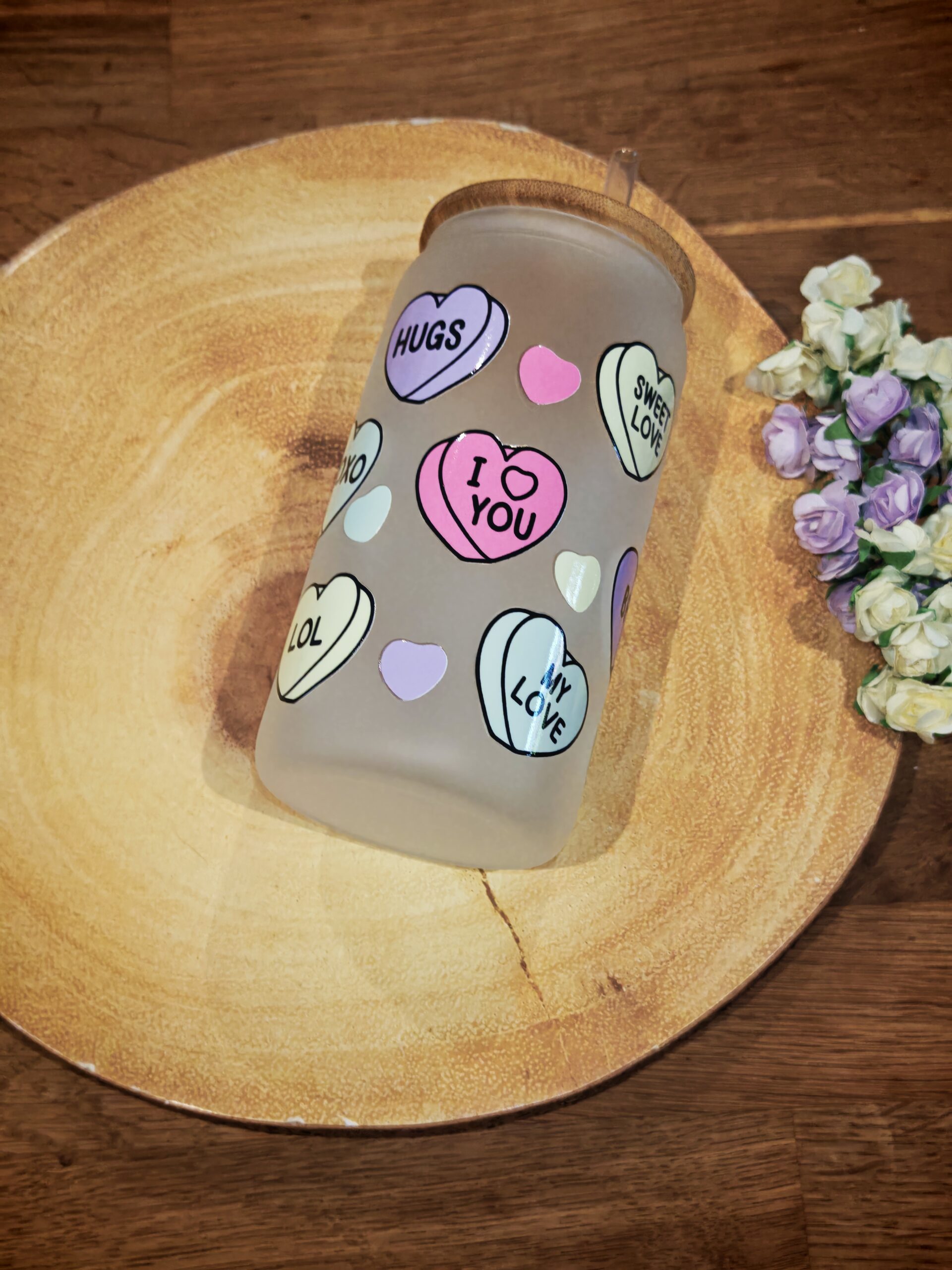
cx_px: 476
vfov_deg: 39.7
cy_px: 635
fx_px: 1760
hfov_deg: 30.3
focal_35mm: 48
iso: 200
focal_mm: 6.83
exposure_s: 1/100
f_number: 2
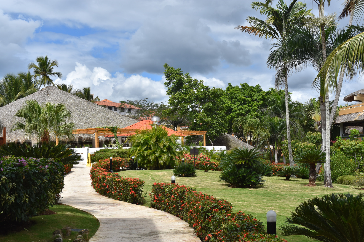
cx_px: 182
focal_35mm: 52
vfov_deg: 25.7
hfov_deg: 37.9
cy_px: 121
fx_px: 531
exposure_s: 1/500
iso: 110
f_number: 8
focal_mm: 35
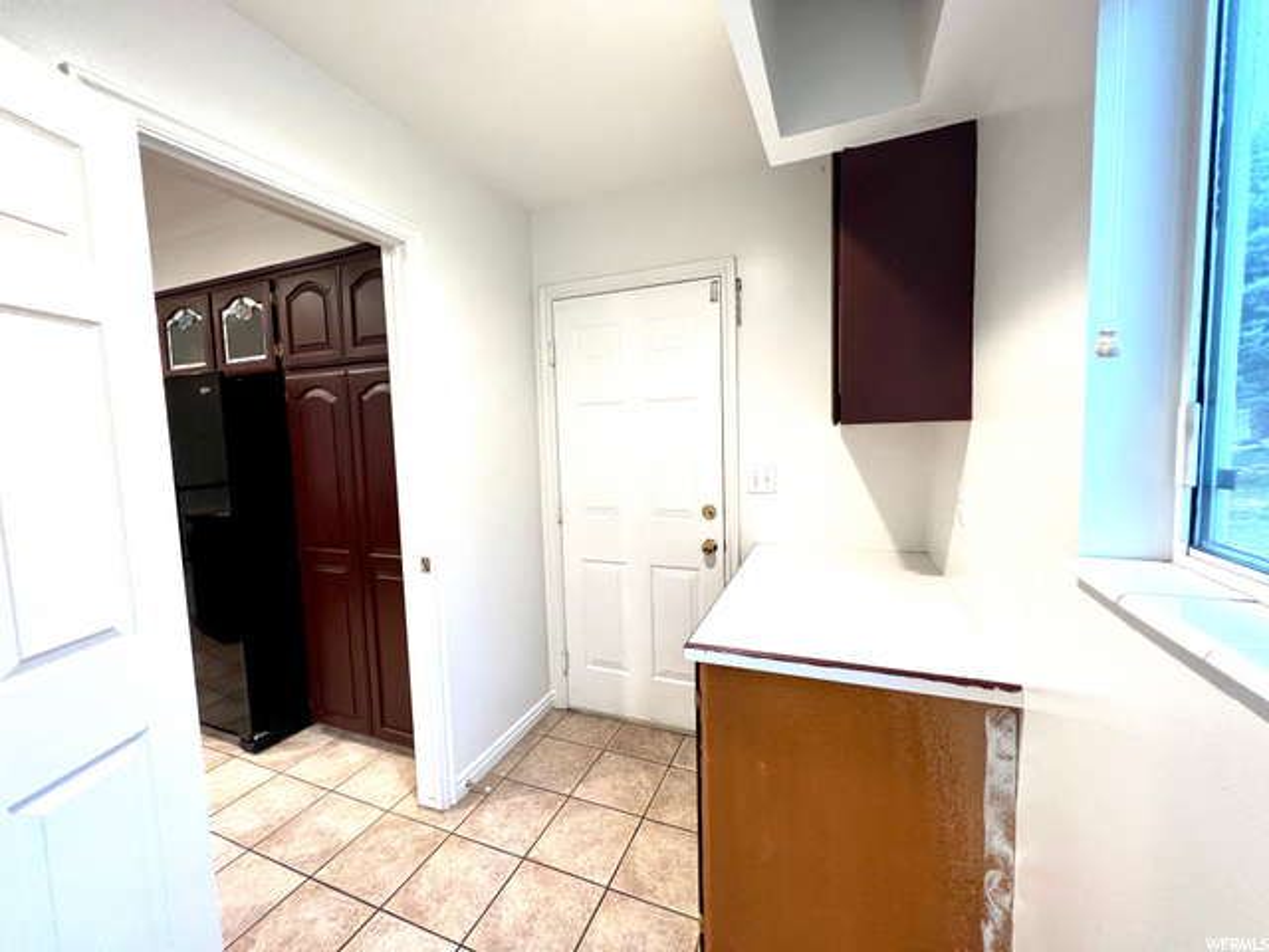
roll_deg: +0.8
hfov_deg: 106.2
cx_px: 634
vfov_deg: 89.9
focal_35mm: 13
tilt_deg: -4.1
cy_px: 476
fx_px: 477
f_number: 1.8
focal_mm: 1.57
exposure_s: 1/120
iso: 200
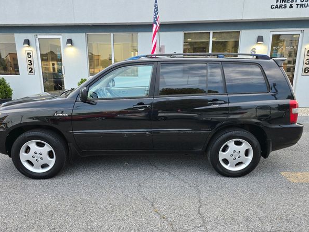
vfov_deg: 54.8
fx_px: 223
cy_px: 125
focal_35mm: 25
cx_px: 149
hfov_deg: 69.4
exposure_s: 1/180
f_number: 1.7
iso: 50
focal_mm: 6.3
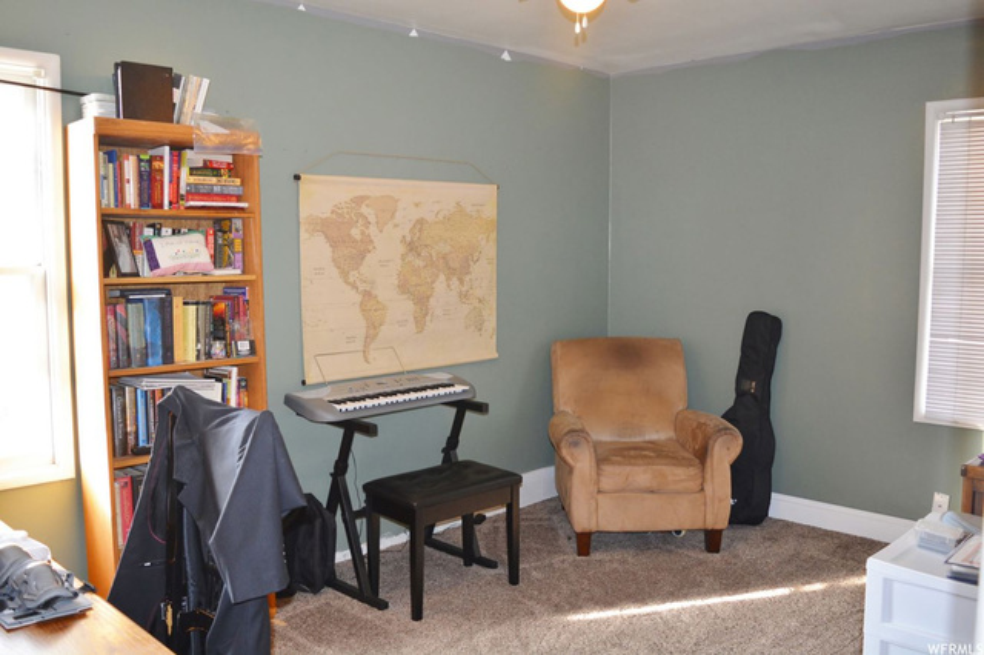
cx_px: 492
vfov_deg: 39.9
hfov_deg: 57.2
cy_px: 328
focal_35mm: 33
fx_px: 901
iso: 450
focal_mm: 22
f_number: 3.8
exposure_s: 1/60
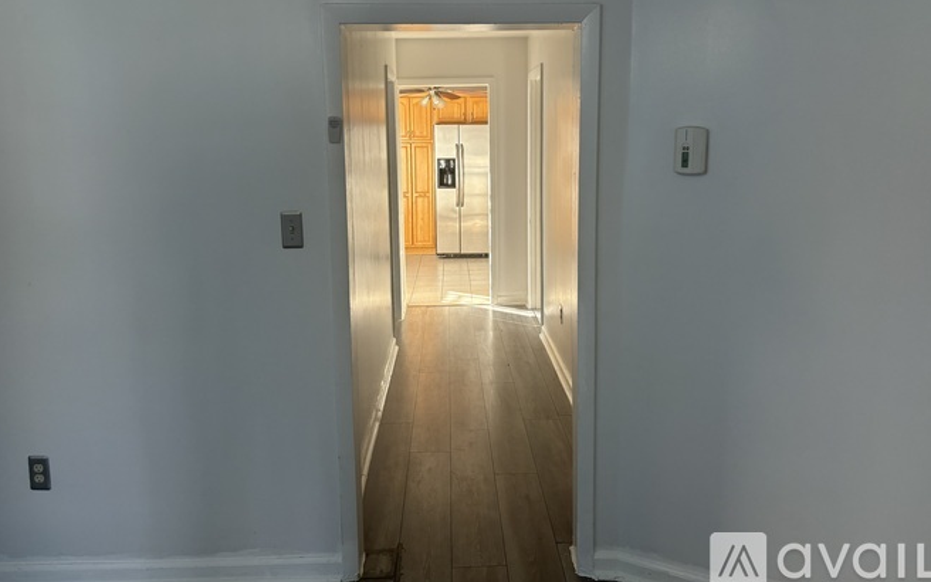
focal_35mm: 28
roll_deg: +0.5
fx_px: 710
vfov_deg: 44.3
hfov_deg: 66.5
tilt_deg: -6.6
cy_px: 234
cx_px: 466
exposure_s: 1/120
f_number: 1.6
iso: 125
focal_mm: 5.96
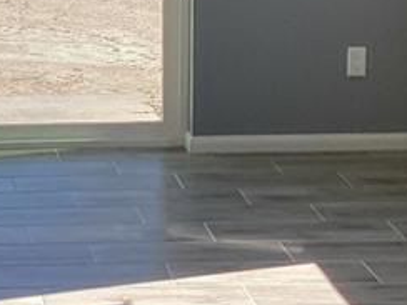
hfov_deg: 14.6
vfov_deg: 11.3
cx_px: -103
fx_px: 1528
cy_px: 2
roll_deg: +1.6
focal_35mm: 130
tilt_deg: -7.3
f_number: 2.4
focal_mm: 3.3
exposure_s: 1/120
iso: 25
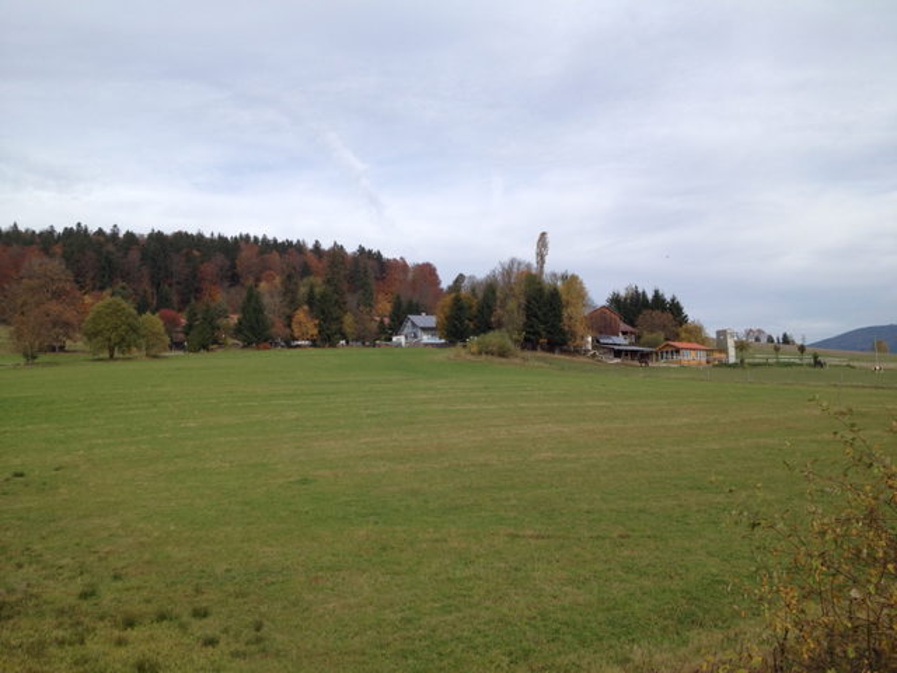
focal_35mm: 35
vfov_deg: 40.7
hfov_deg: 52.6
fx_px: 907
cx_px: 448
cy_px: 336
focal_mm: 4.28
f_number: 2.4
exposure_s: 1/1200
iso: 50
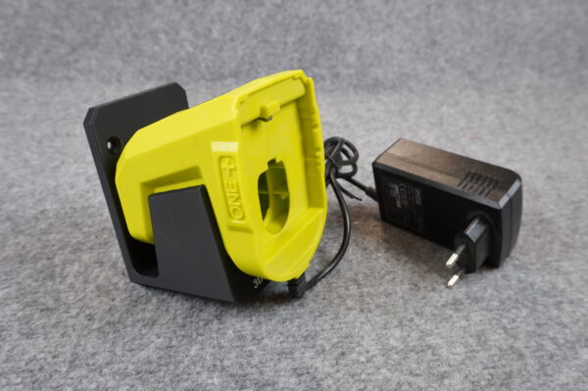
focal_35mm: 32
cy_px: 196
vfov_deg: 41.6
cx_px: 294
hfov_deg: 59.5
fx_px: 514
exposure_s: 1/6
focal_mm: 21
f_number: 8
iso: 100
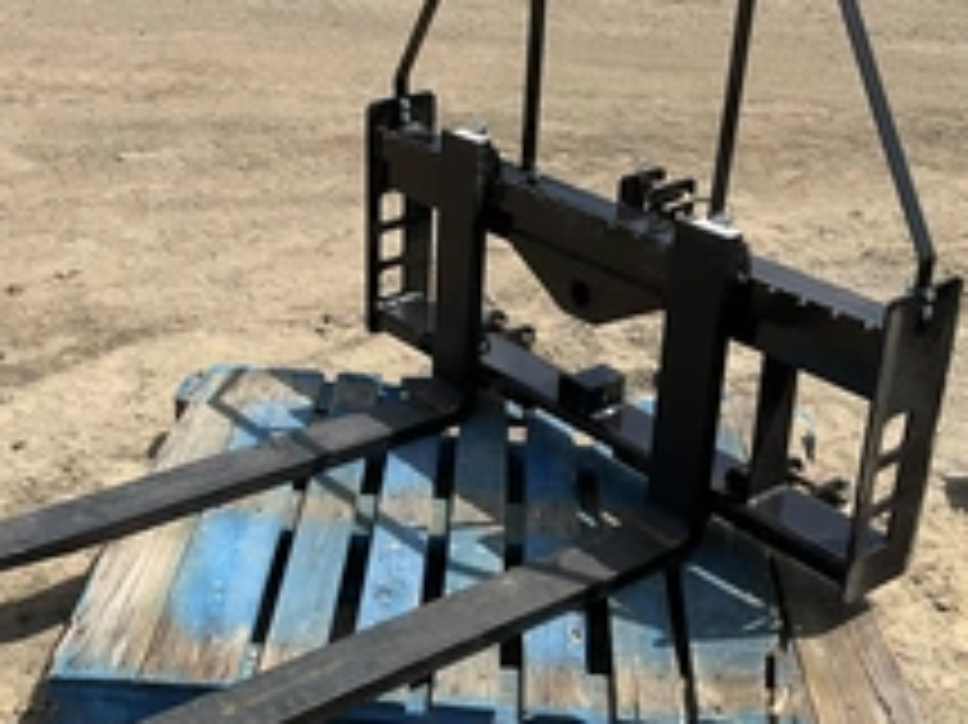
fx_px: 1509
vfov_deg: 27.0
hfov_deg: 35.3
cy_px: 373
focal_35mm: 54
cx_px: 347
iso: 25
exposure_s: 1/1848
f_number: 1.8
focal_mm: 3
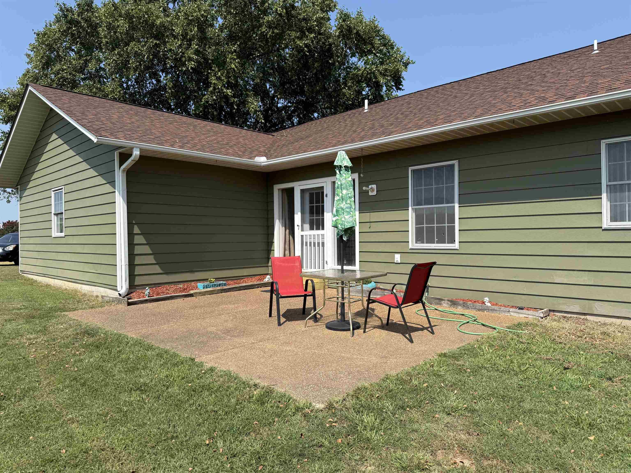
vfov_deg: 56.8
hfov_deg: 71.6
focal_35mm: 24
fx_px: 437
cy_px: 236
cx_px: 316
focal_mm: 6.76
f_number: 1.78
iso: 80
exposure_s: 1/3759
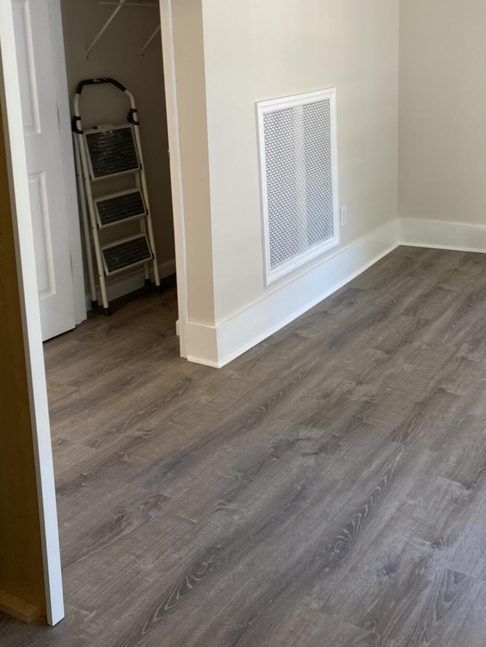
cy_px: 214
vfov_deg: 44.1
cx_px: 342
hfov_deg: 33.9
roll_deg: +0.4
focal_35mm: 42
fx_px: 786
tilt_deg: -10.3
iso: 80
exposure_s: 1/60
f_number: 1.8
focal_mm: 4.25
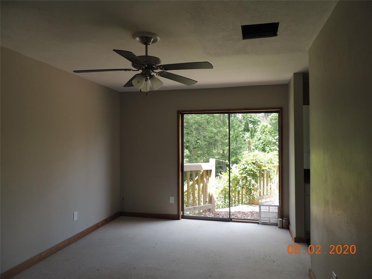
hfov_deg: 71.6
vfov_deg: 56.8
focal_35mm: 24
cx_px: 186
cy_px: 140
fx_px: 258
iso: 100
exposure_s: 1/100
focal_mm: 4.3
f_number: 3
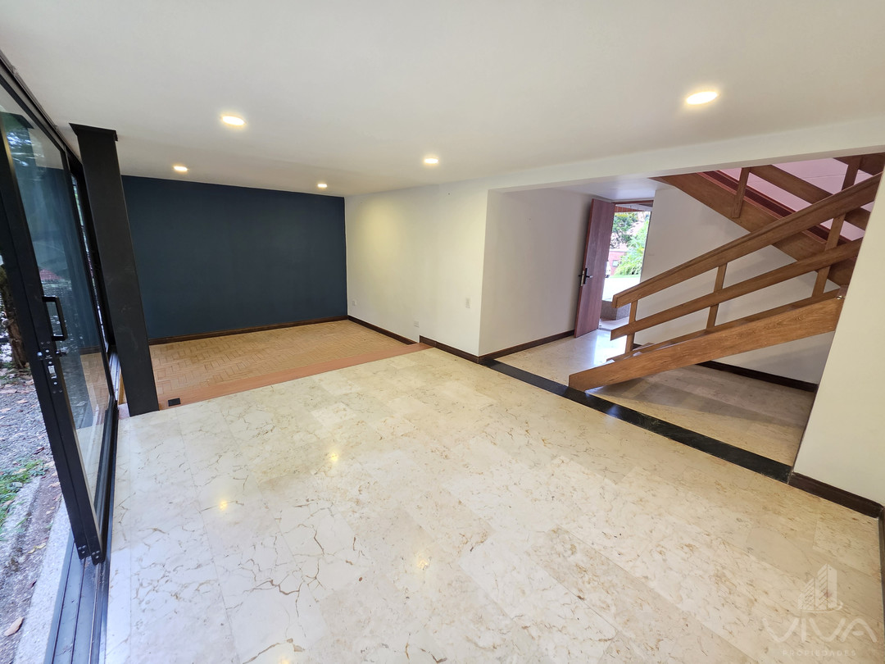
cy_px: 332
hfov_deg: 106.2
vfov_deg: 89.9
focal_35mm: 13
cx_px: 442
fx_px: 332
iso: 400
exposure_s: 1/60
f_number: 1.9
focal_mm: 2.2
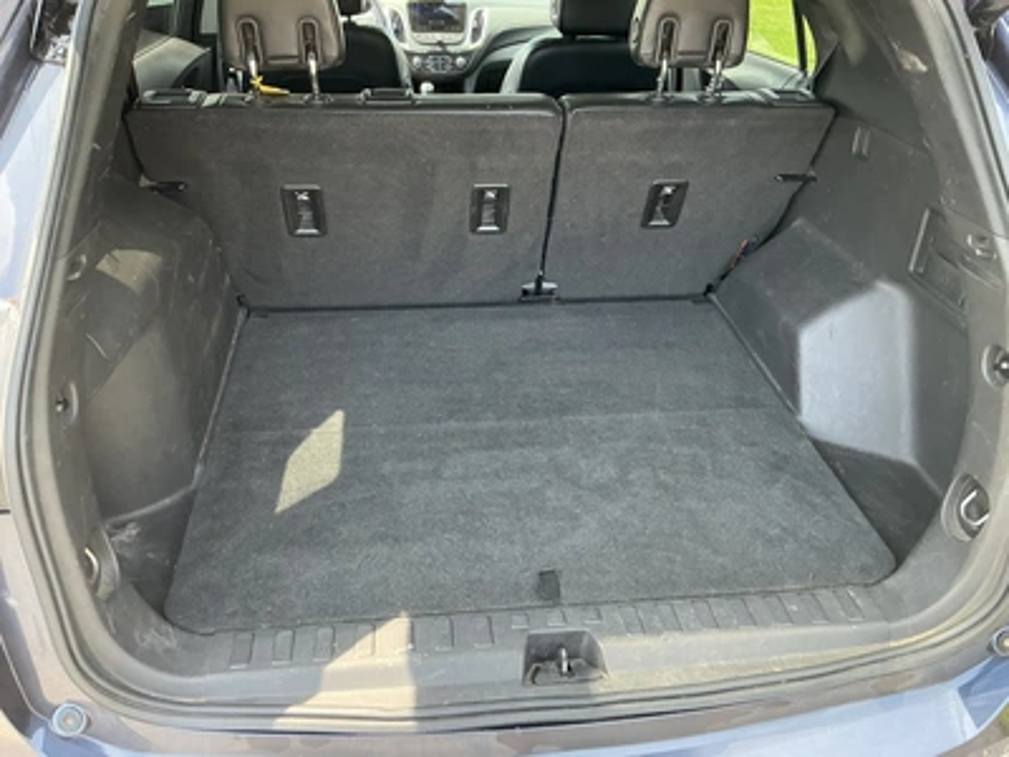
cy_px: 378
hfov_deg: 63.4
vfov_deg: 49.7
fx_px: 816
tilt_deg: -35.3
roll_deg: -4.3
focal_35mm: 28
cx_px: 504
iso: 50
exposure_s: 1/122
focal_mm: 3
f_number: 1.8
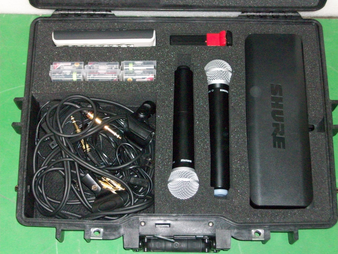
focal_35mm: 66
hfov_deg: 29.4
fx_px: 644
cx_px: 169
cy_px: 127
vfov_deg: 22.3
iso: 320
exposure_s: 1/76.6
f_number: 4.1
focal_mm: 11
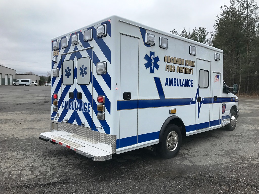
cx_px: 130
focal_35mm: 28
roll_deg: -1.1
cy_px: 97
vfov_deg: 49.7
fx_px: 209
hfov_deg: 63.4
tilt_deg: -2.2
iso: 20
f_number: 1.8
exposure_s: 1/1330
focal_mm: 3.99
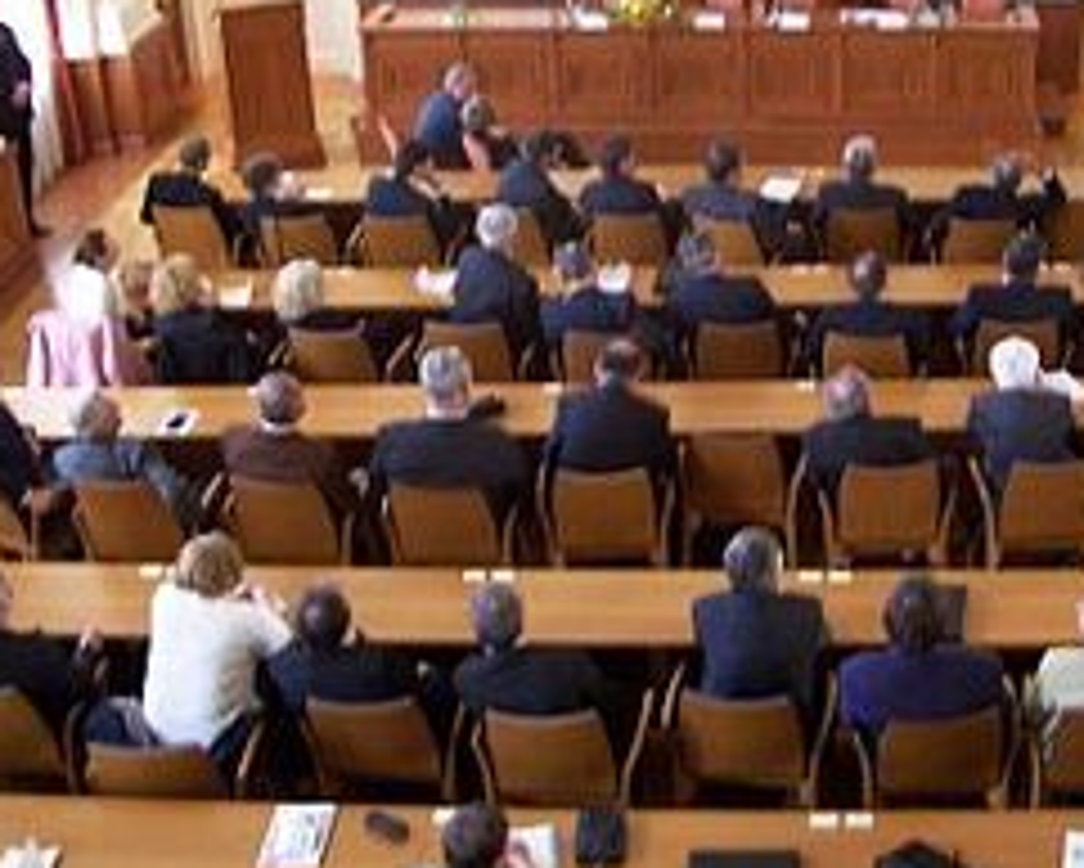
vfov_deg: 27.6
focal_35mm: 55
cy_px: 337
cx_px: 787
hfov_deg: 33.6
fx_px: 1765
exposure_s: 1/8
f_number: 2.7
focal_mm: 5.6
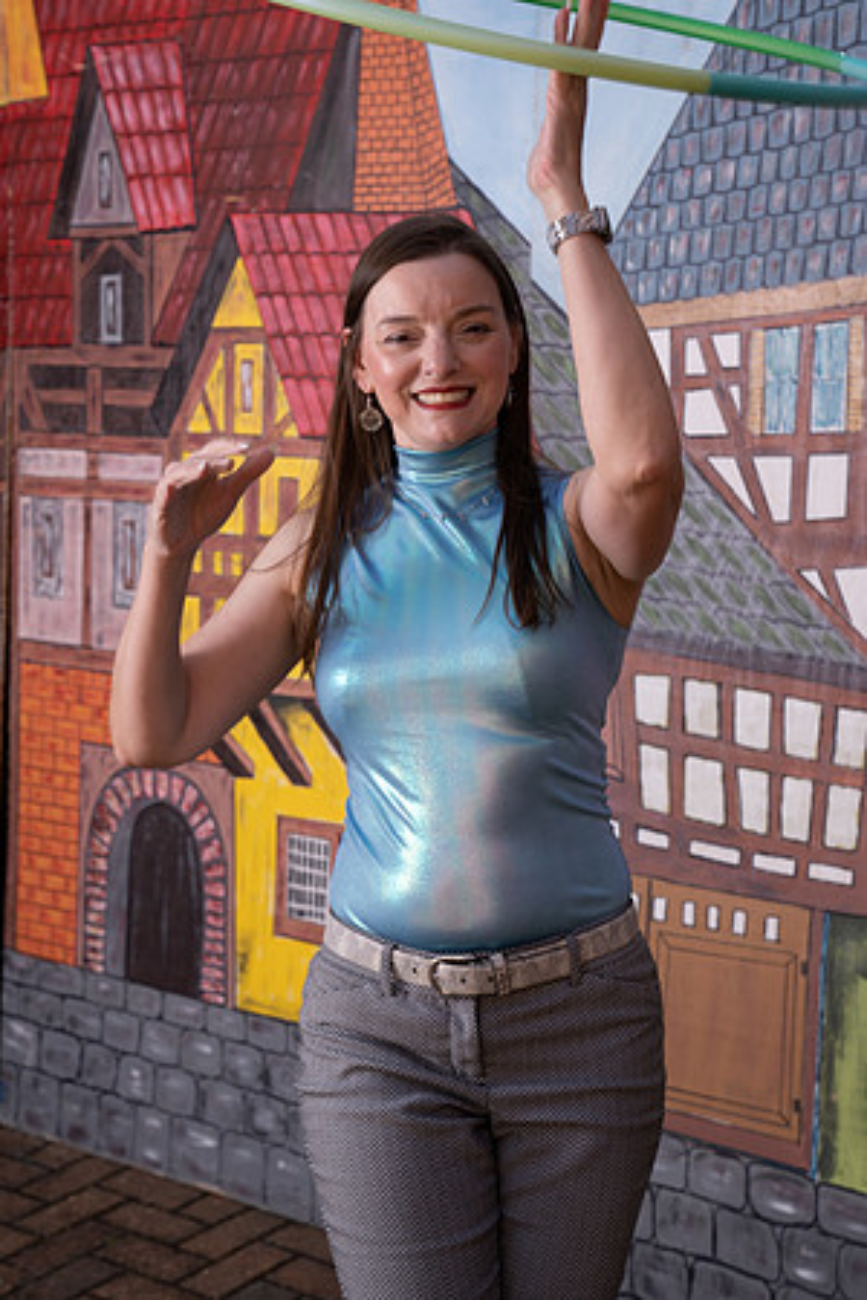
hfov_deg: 23.4
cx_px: 434
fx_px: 2095
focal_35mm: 58
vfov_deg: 34.5
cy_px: 650
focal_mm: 58
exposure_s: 1/200
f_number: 7.1
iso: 200
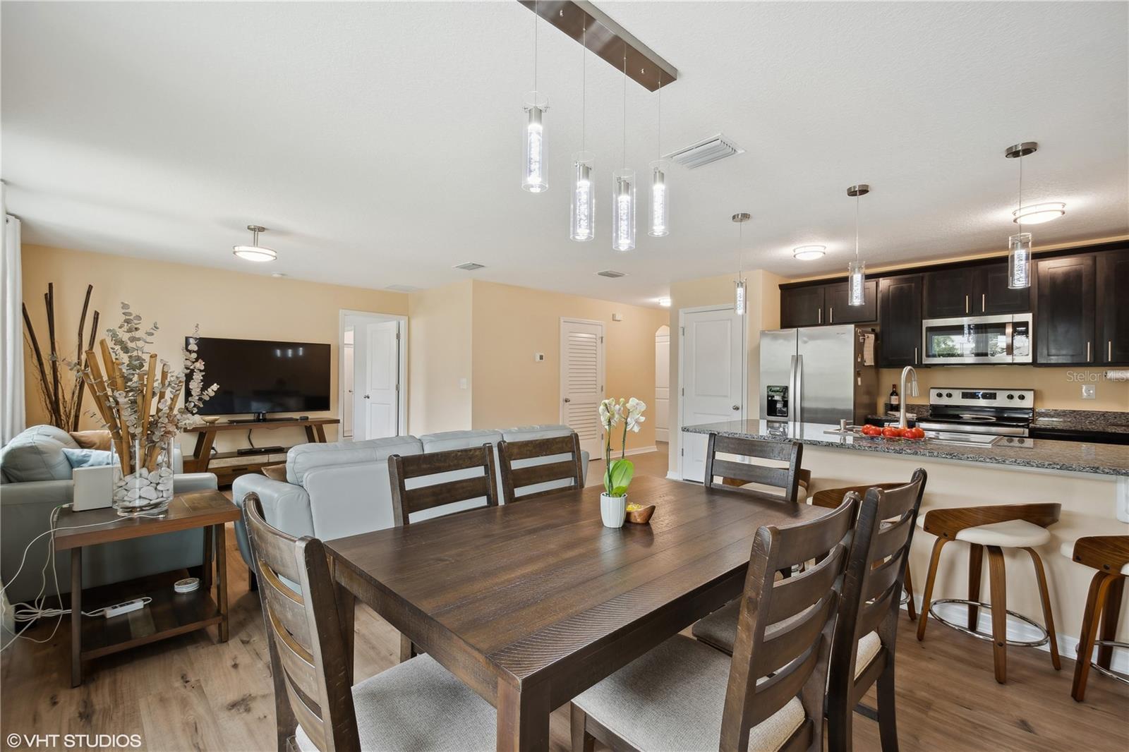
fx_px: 470
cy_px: 376
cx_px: 564
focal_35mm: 15
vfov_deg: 77.3
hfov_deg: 100.4
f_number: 8
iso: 200
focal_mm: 10
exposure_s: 1/8
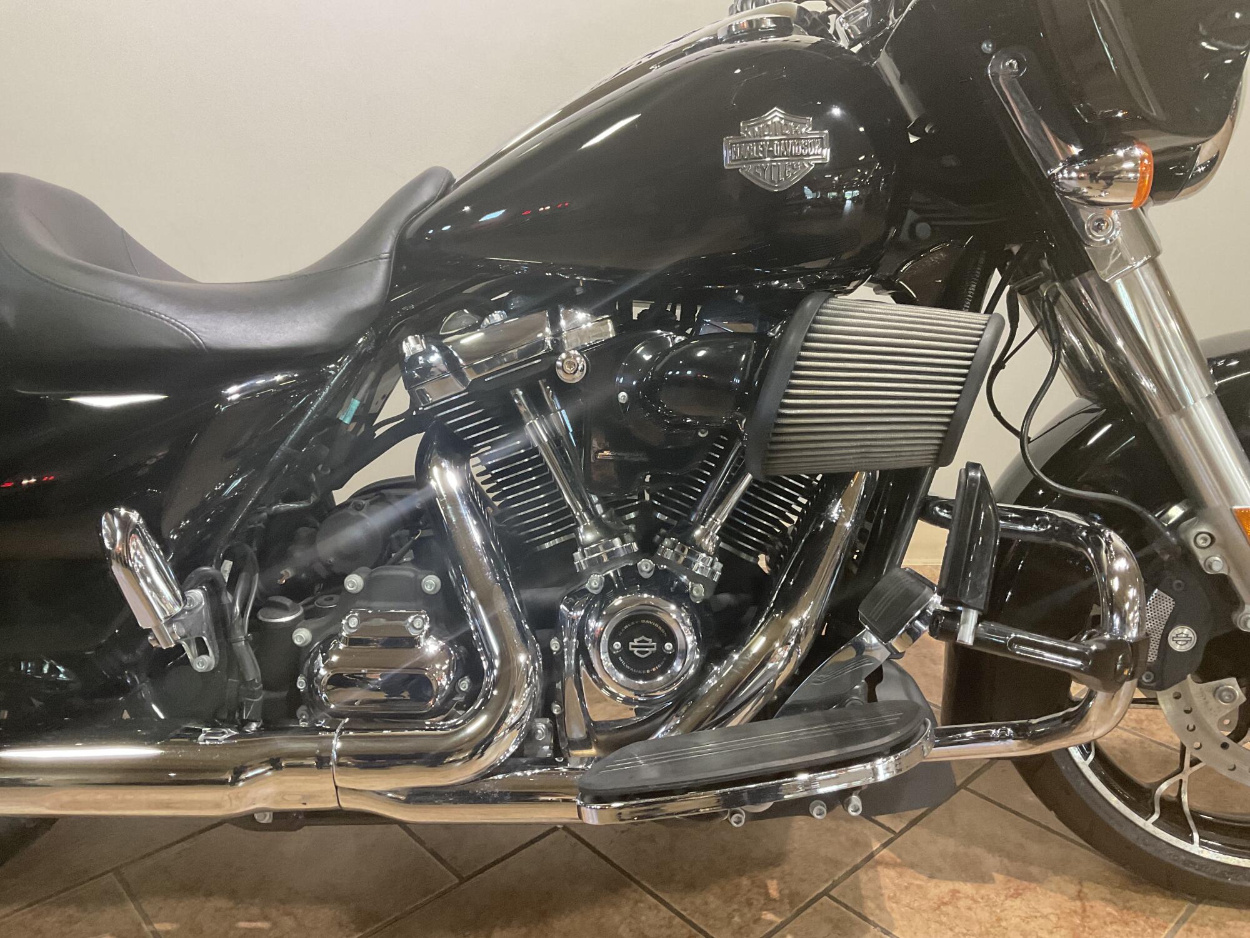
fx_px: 1047
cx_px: 625
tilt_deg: -18.7
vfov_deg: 48.2
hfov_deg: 61.7
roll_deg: -0.3
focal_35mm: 29
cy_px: 469
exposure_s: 1/60
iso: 160
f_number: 1.8
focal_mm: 3
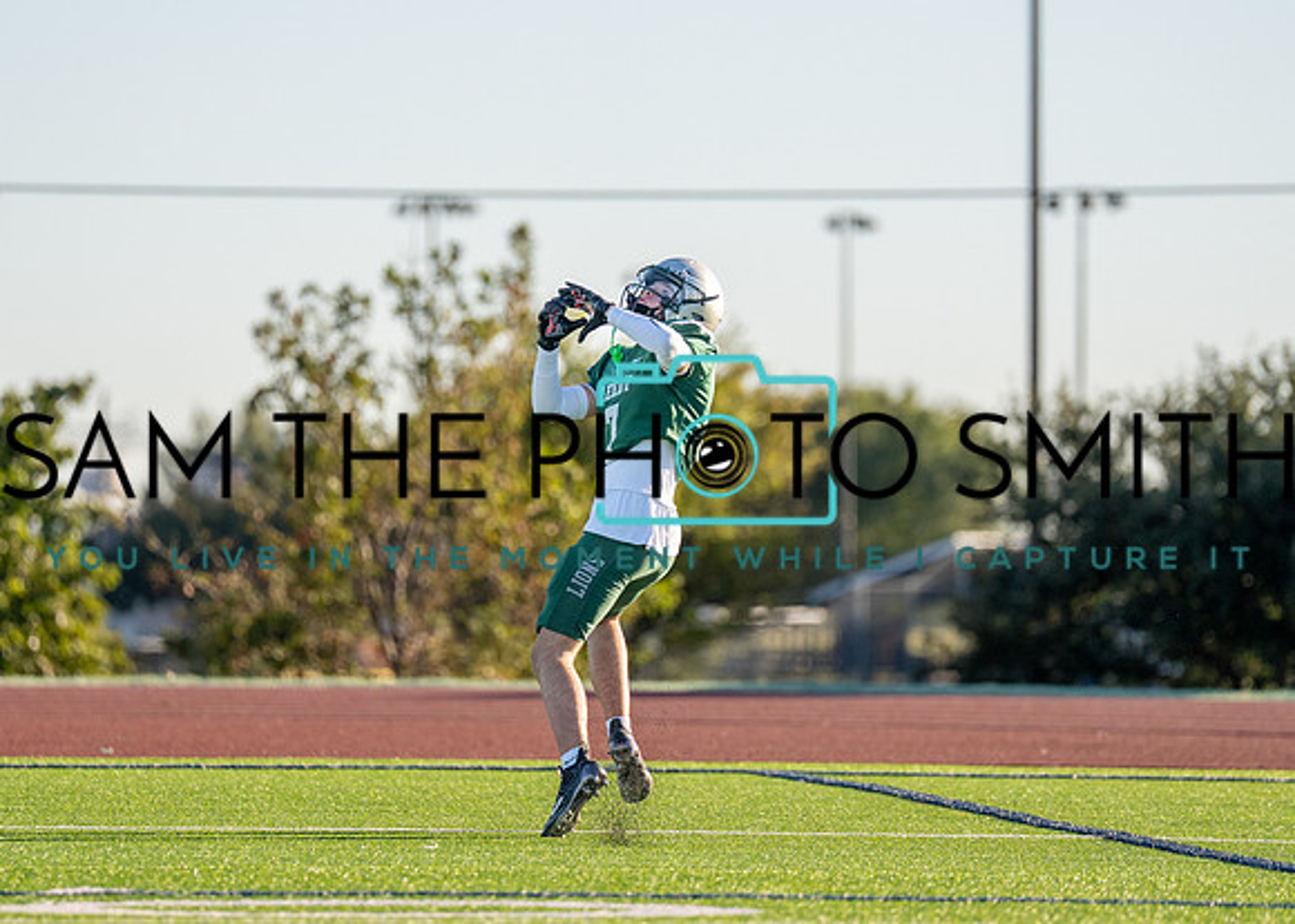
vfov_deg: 4.6
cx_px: 622
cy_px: 402
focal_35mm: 315
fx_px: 11595
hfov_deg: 6.4
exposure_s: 1/4000
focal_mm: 200
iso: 250
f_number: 2.8
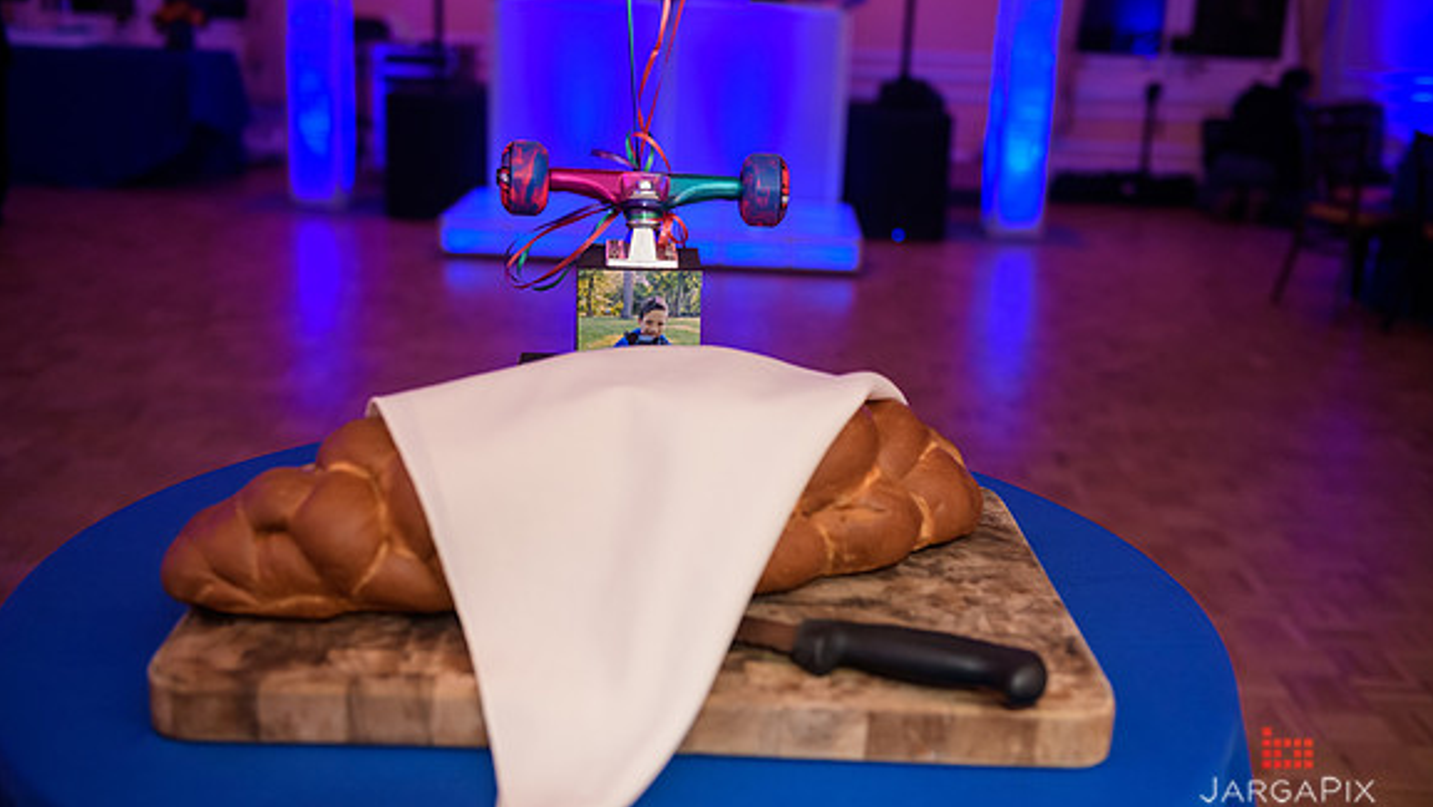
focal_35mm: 40
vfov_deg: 29.7
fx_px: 1520
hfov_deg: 50.5
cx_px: 718
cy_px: 376
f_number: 3.2
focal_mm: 38
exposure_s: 1/125
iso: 1600
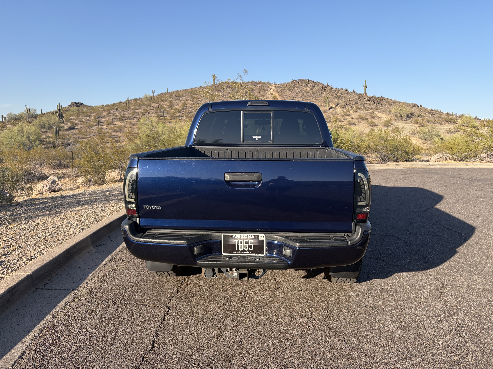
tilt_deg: -5.5
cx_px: 246
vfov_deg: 53.1
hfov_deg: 67.3
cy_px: 184
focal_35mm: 26
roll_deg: -1.3
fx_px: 370
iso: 50
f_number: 1.6
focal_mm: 5.96
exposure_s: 1/1587
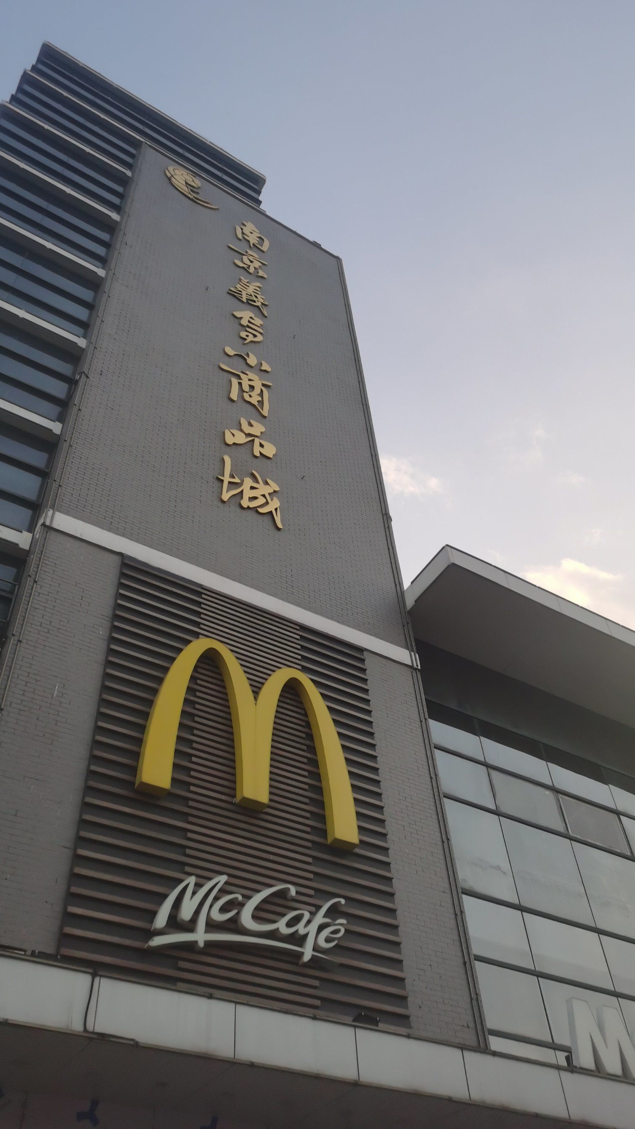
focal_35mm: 30
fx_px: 898
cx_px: 329
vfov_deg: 64.3
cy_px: 556
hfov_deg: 38.9
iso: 50
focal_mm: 5.58
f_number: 1.8
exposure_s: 1/909
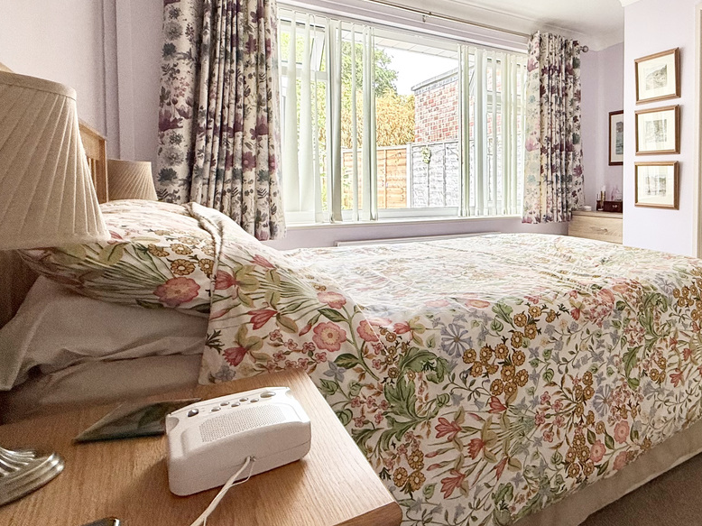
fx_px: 487
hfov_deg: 65.8
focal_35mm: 24
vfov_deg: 56.3
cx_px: 552
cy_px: 206
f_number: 2.2
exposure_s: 1/99
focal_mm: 2.22
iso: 125
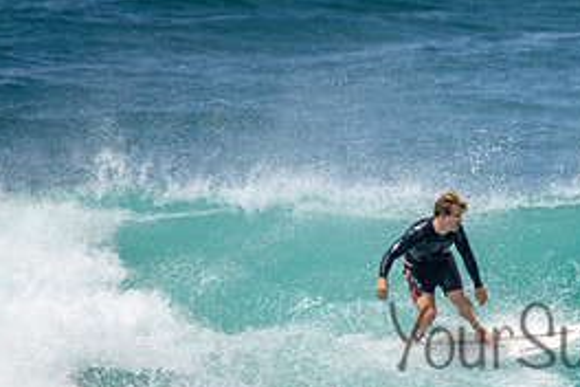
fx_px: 28337
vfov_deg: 0.8
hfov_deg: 1.2
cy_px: 318
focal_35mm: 1759
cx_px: 615
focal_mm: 800
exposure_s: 1/2000
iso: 640
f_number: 11
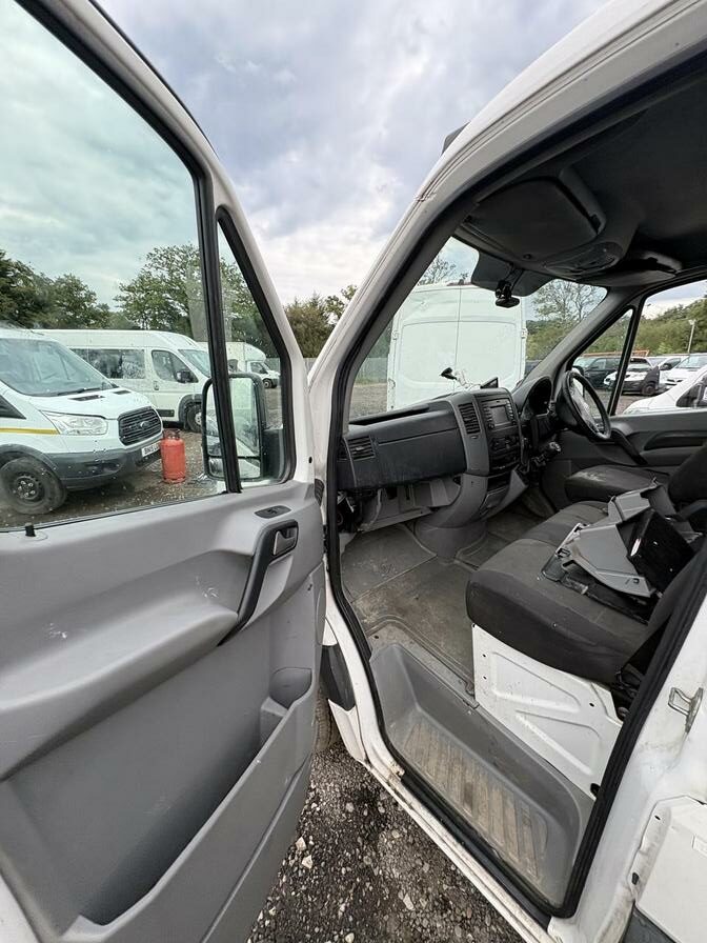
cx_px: 354
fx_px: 381
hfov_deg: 85.7
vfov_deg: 102.1
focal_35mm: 14
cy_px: 472
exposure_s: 1/108
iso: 64
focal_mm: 2.22
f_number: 2.2
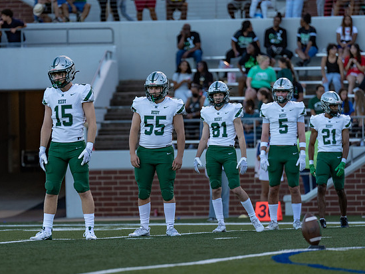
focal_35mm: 334
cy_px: 139
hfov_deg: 5.9
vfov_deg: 4.5
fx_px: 3523
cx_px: 155
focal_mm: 200
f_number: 2.8
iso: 500
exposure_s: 1/1250
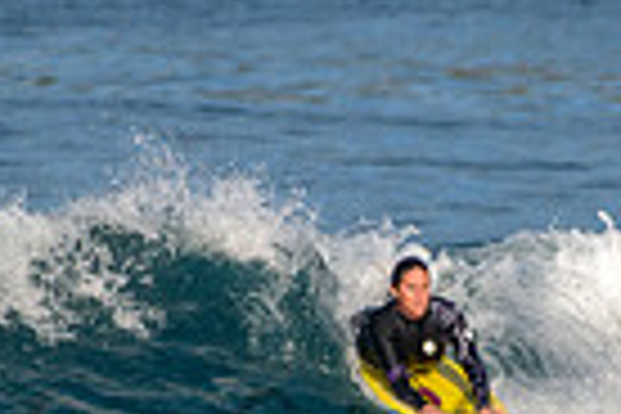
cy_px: 397
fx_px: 44519
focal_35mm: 2581
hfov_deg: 0.8
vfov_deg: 0.5
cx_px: 463
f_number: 5.6
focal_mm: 500
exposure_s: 1/2000
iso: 220
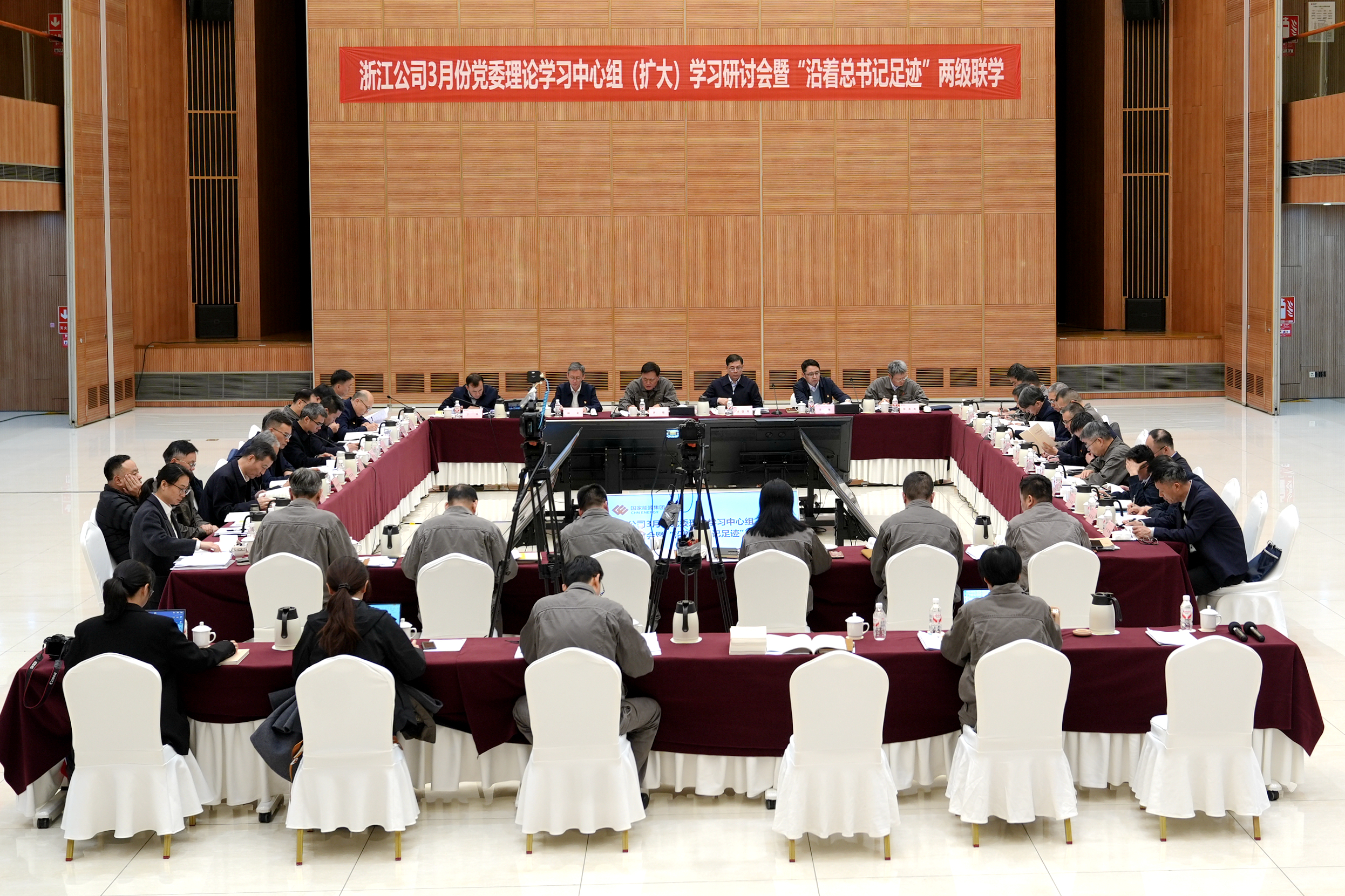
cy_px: 448
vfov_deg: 35.0
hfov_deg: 50.7
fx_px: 1420
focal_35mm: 38
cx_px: 672
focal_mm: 38
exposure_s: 1/60
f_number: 4
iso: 320
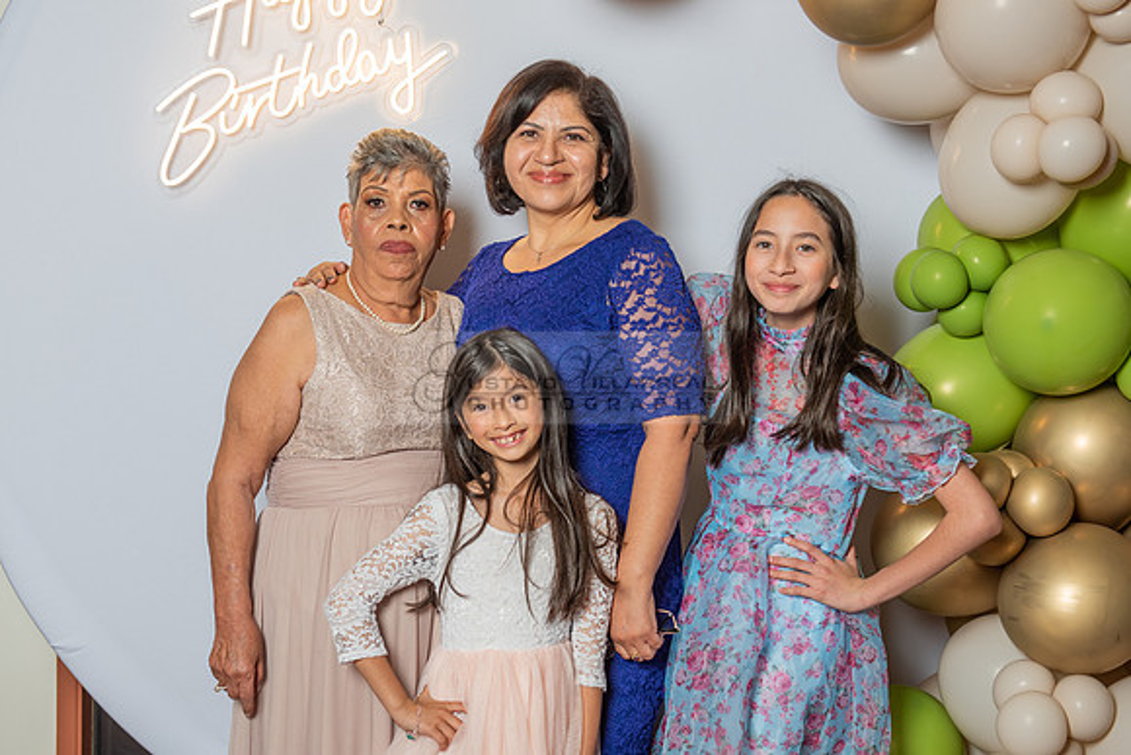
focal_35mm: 59
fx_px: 1868
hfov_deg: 33.7
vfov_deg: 22.8
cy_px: 435
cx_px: 546
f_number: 4
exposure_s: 1/160
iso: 200
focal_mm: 48
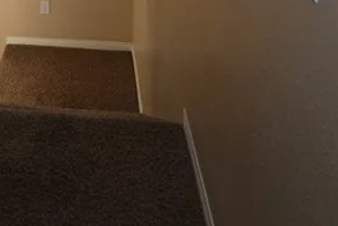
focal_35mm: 54
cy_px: -197
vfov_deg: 18.6
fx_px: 507
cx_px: 51
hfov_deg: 35.2
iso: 200
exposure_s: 1/100
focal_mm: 14
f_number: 5.6
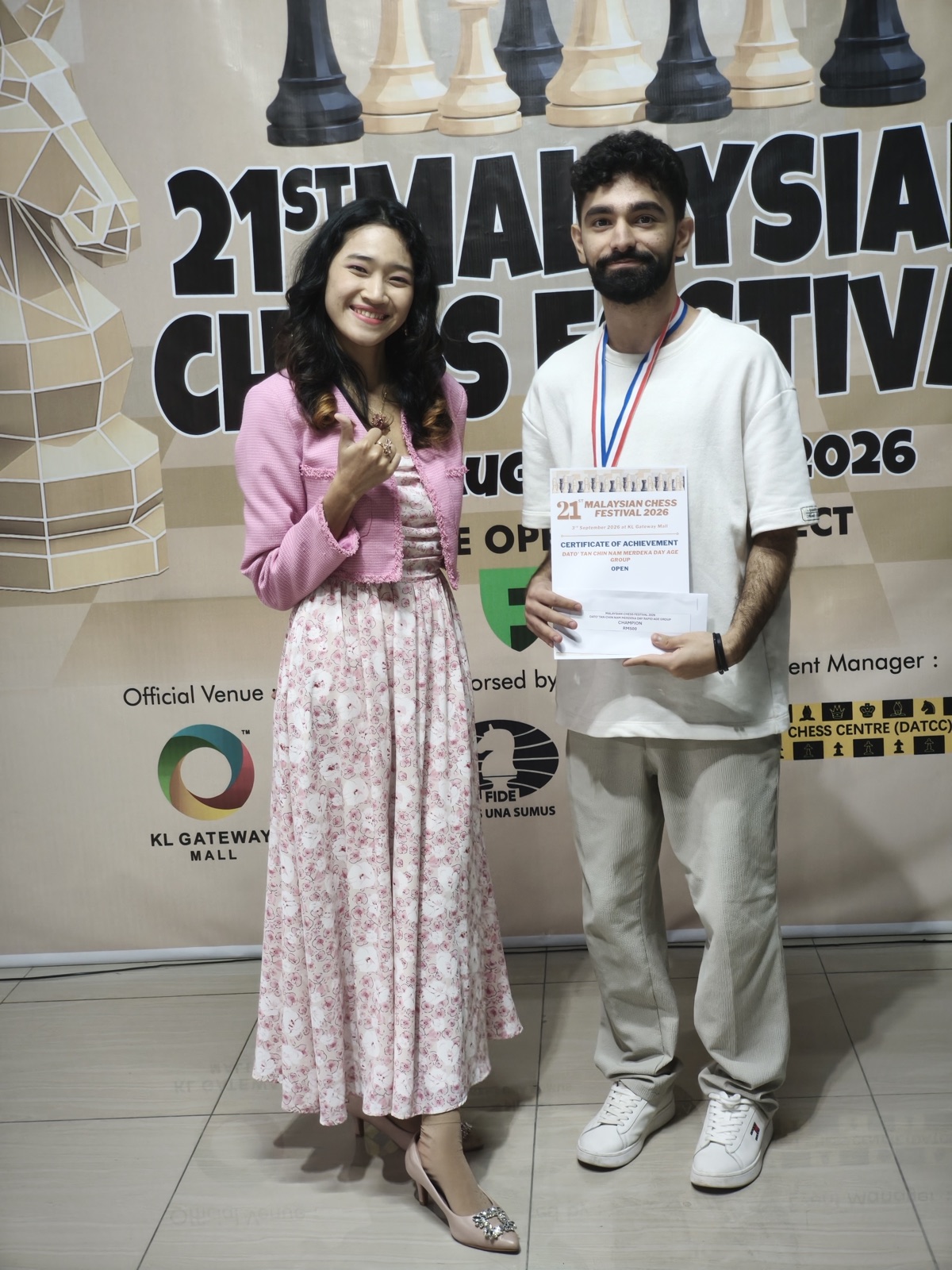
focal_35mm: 46
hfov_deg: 31.5
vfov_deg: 41.2
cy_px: 635
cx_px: 476
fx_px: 1687
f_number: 1.9
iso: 800
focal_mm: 7.1
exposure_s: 1/50
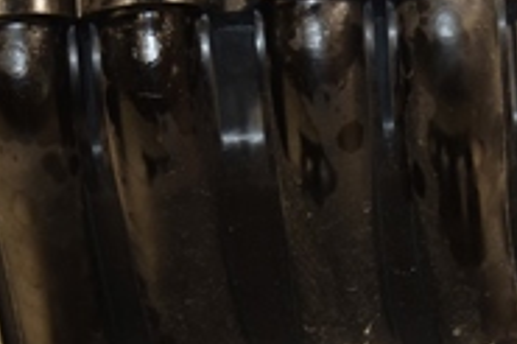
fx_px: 2827
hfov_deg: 10.4
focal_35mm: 197
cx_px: 361
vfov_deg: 7.0
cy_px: 232
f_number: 5
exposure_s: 1/125
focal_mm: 38
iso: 800
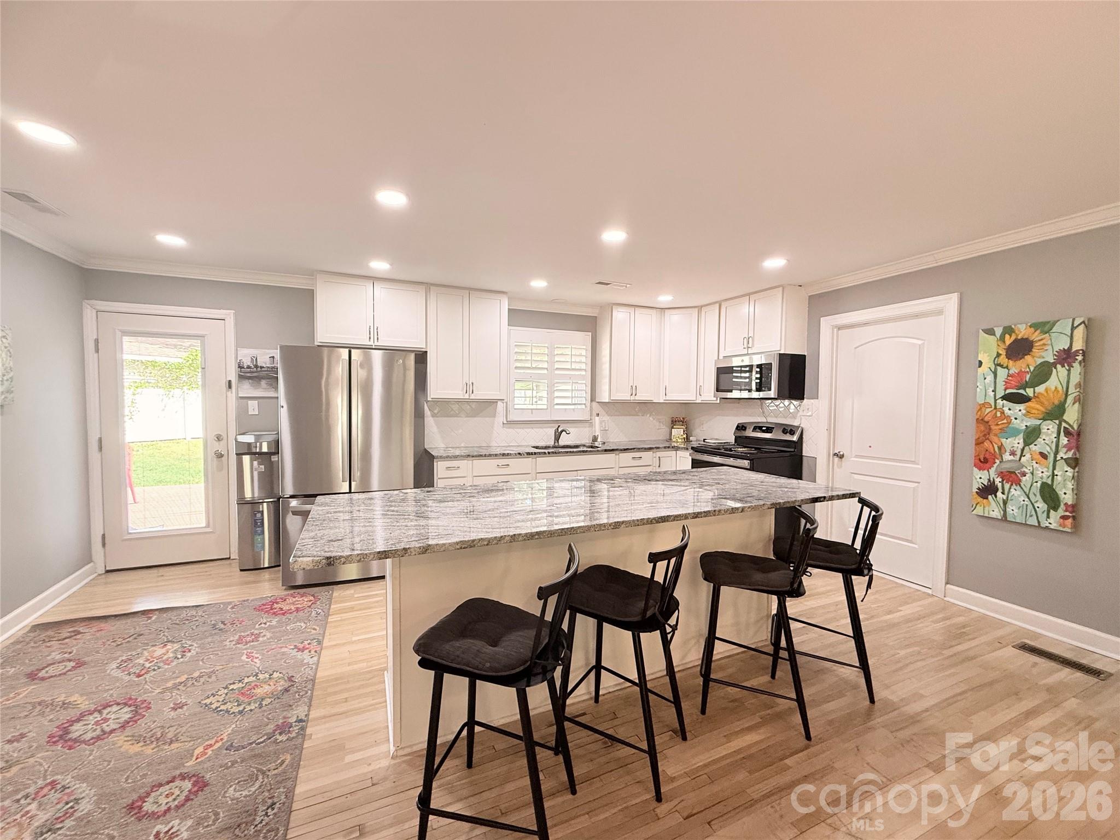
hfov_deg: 102.1
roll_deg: +0.1
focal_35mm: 14
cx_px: 560
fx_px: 453
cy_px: 420
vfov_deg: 85.7
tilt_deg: -2.4
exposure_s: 1/120
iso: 200
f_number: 2.2
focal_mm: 2.22
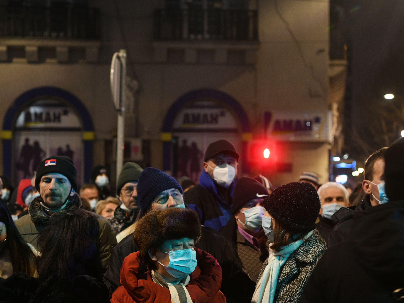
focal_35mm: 85
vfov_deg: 17.3
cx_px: 176
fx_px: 992
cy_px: 200
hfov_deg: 23.0
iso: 1250
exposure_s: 1/30
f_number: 2.8
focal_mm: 50
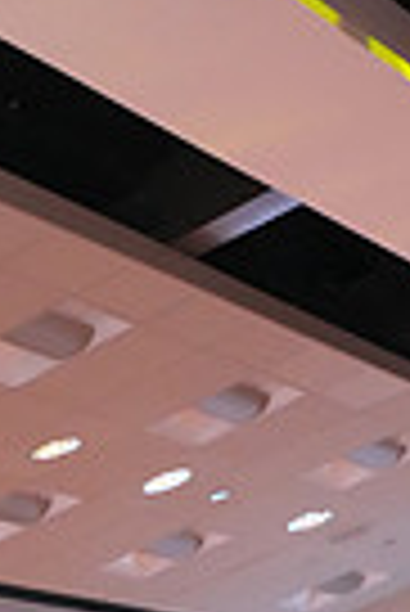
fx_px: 2249
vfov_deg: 13.2
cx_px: -318
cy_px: 1269
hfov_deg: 9.9
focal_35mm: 132
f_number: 6.3
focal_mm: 31
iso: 8000
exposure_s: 1/250
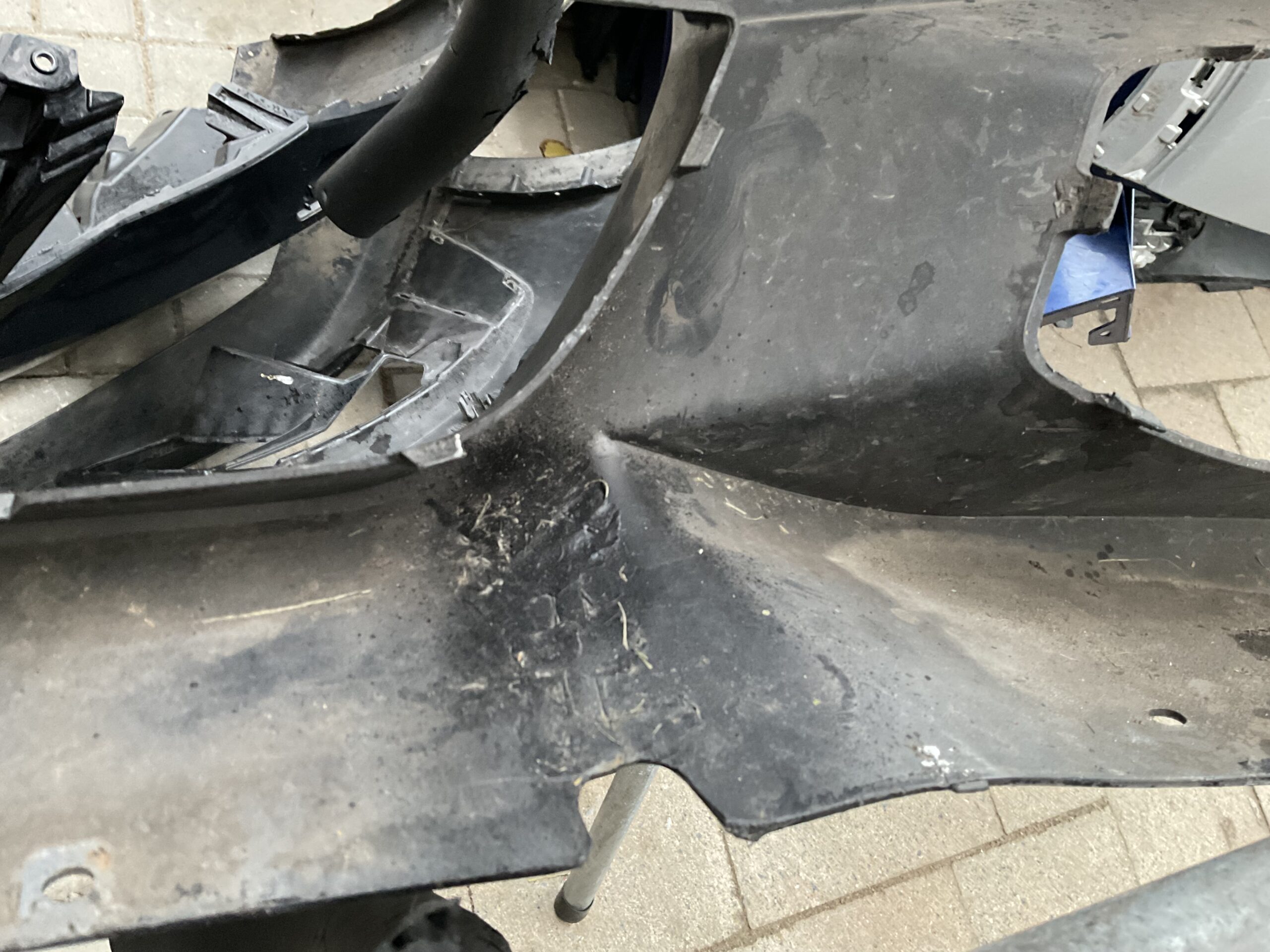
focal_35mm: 29
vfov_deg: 48.2
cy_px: 476
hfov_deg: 61.7
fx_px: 1064
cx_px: 635
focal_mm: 3
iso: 250
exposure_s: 1/25
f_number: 1.8
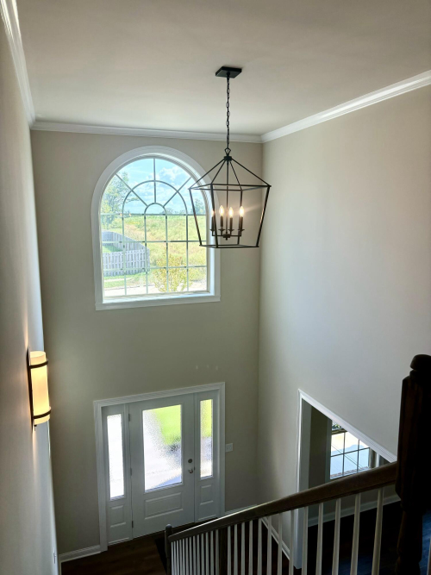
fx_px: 432
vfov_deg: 67.3
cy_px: 288
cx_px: 216
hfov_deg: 53.0
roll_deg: -1.3
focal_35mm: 26
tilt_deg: -9.2
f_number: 1.6
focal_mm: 5.96
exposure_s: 1/339
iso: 50
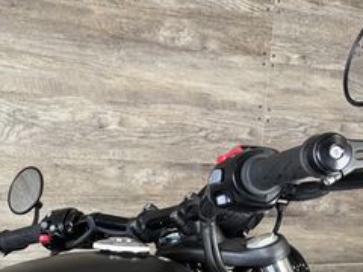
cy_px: 284
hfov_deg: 27.8
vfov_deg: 21.9
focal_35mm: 64
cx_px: -29
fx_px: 671
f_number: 1.78
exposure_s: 1/26
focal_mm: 6.76
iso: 64
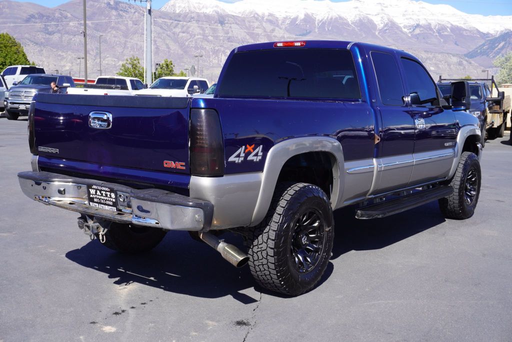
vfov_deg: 31.9
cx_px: 256
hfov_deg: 46.4
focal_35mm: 42
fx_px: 598
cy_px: 171
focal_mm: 28
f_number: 9
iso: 100
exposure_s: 1/125
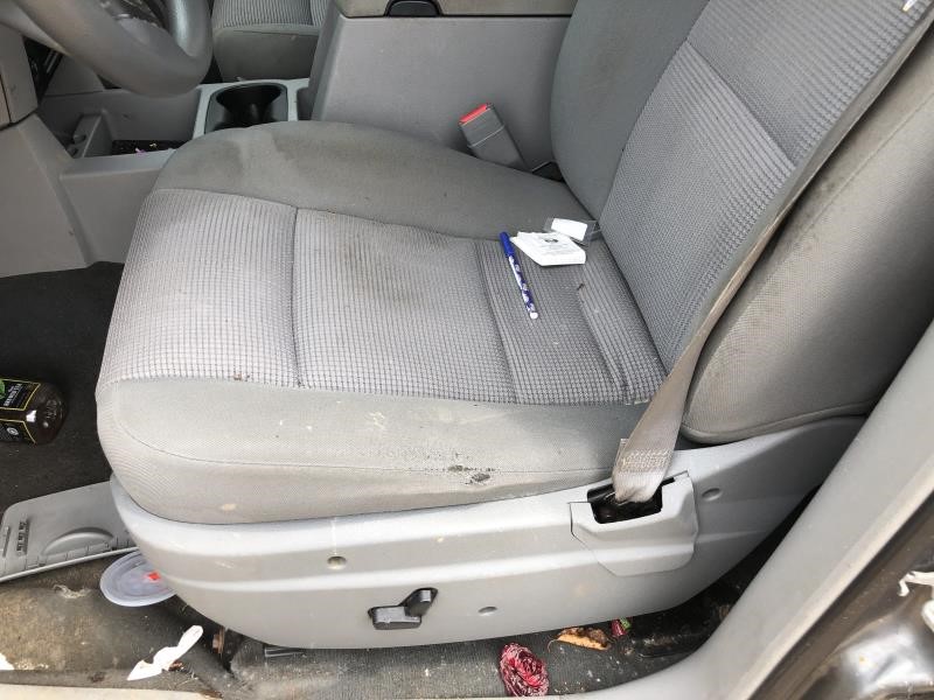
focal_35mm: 28
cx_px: 467
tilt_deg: -43.2
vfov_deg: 49.7
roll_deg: -2.2
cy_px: 350
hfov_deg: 63.4
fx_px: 755
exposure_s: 1/277
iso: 20
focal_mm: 3.99
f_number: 1.8
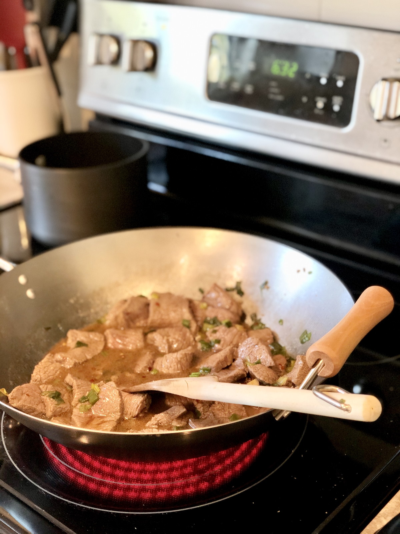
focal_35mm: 52
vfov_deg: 36.8
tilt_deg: -25.9
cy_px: 267
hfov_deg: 28.0
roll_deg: +1.0
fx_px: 801
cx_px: 200
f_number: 2.4
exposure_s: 1/30
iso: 125
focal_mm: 6
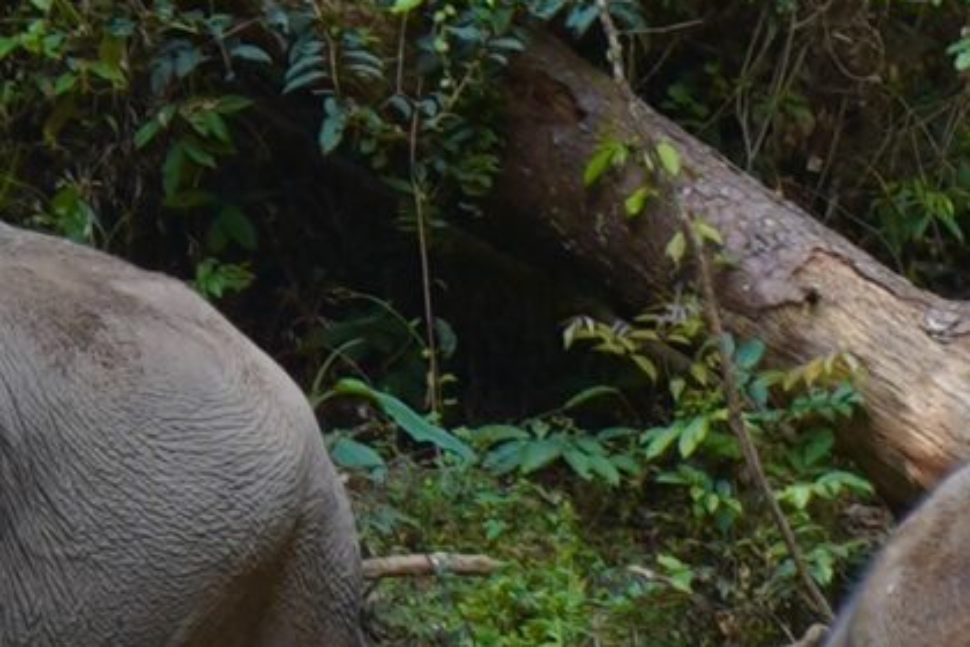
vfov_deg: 3.2
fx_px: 11504
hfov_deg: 4.8
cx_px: 296
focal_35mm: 427
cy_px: 292
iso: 125
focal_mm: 70
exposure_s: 1/80
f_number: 5.6
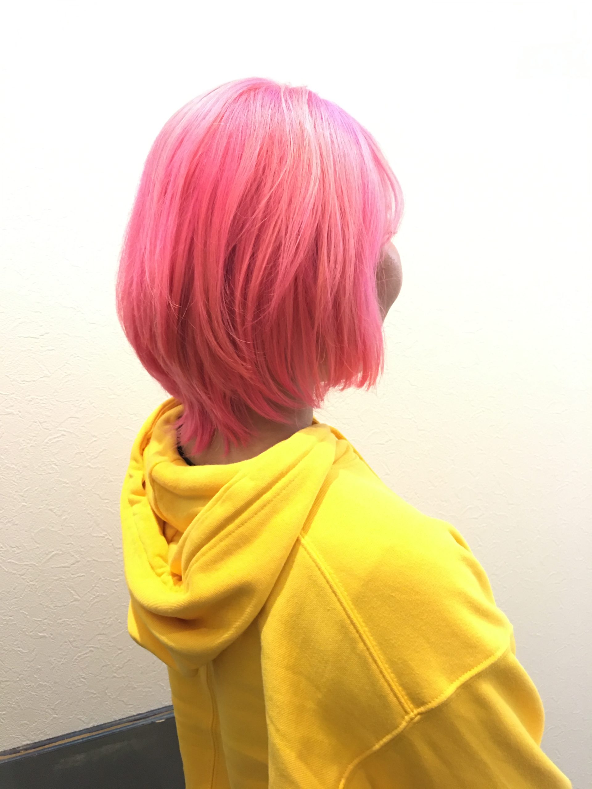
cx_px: 296
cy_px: 394
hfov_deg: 48.2
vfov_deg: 61.7
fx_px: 661
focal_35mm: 29
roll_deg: +2.4
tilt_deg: -11.3
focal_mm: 4.15
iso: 100
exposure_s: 1/15
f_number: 2.2
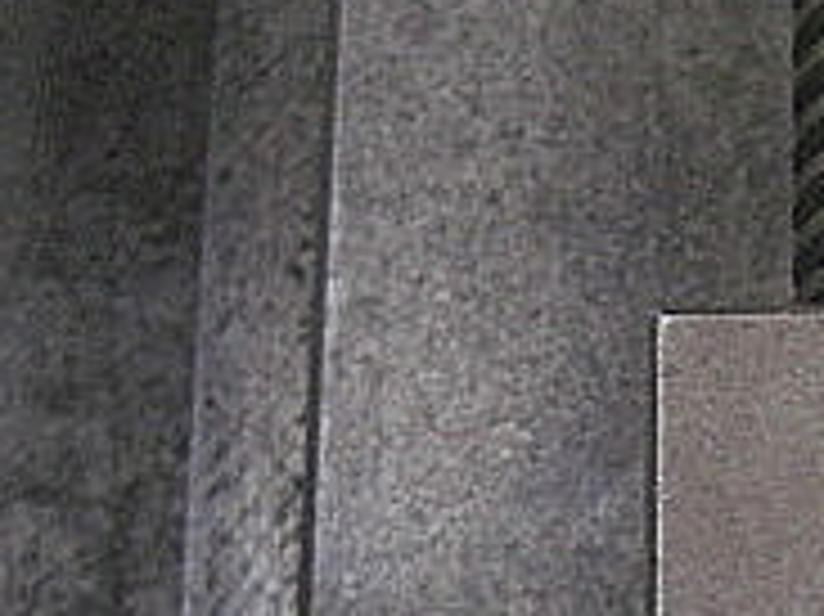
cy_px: 728
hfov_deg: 14.3
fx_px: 3164
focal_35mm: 133
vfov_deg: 10.9
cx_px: 1004
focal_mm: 7.9
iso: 800
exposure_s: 1/40
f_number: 2.8
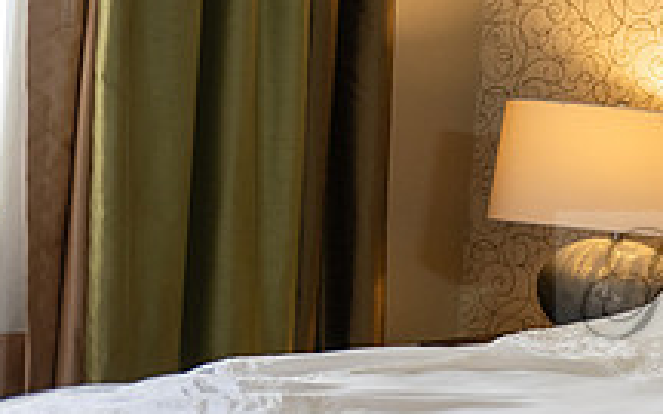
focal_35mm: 115
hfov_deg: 17.2
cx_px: 823
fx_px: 2078
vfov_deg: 11.4
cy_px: 284
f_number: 3.2
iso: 400
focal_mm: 42
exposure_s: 1/200
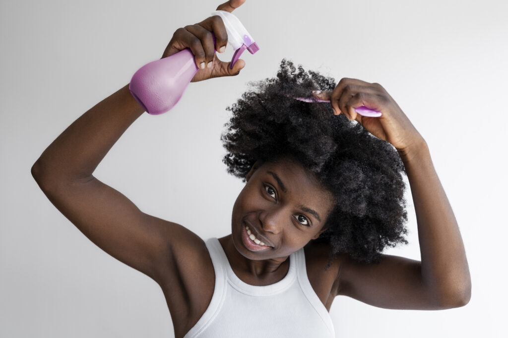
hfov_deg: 38.2
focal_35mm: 52
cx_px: 254
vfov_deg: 25.9
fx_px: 733
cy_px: 169
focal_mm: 52
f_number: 4
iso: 400
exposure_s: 1/200
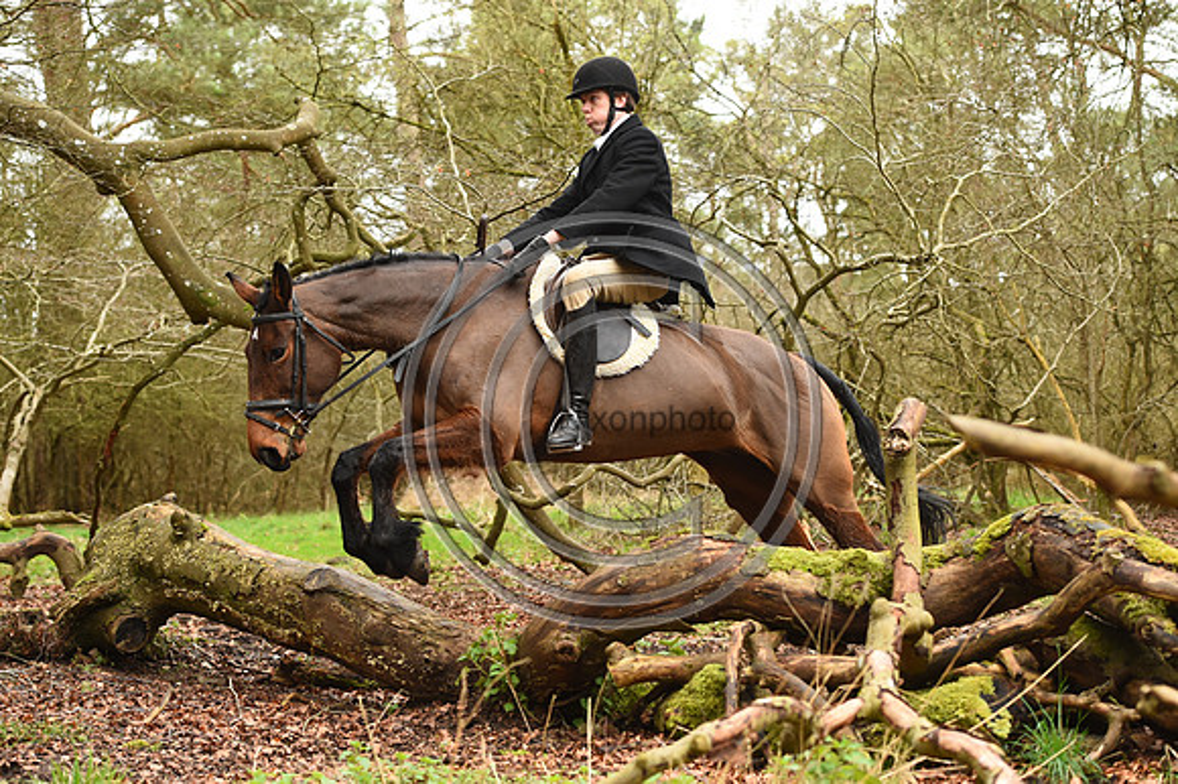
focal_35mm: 70
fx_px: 2289
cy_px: 392
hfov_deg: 28.9
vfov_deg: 19.4
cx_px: 589
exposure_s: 1/1250
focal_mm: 70
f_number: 4
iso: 1600
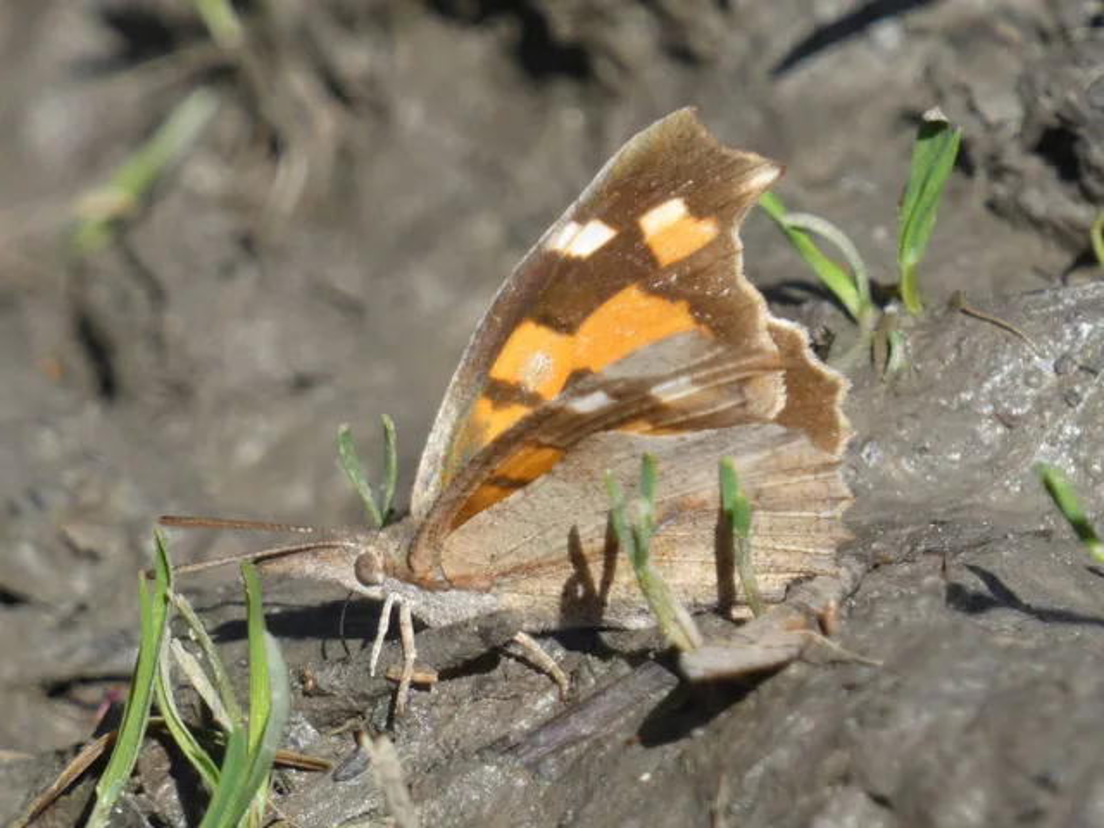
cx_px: 552
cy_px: 414
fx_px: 17509
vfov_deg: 2.7
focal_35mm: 549
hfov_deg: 3.6
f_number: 5.6
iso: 80
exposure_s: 1/100
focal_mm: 98.3
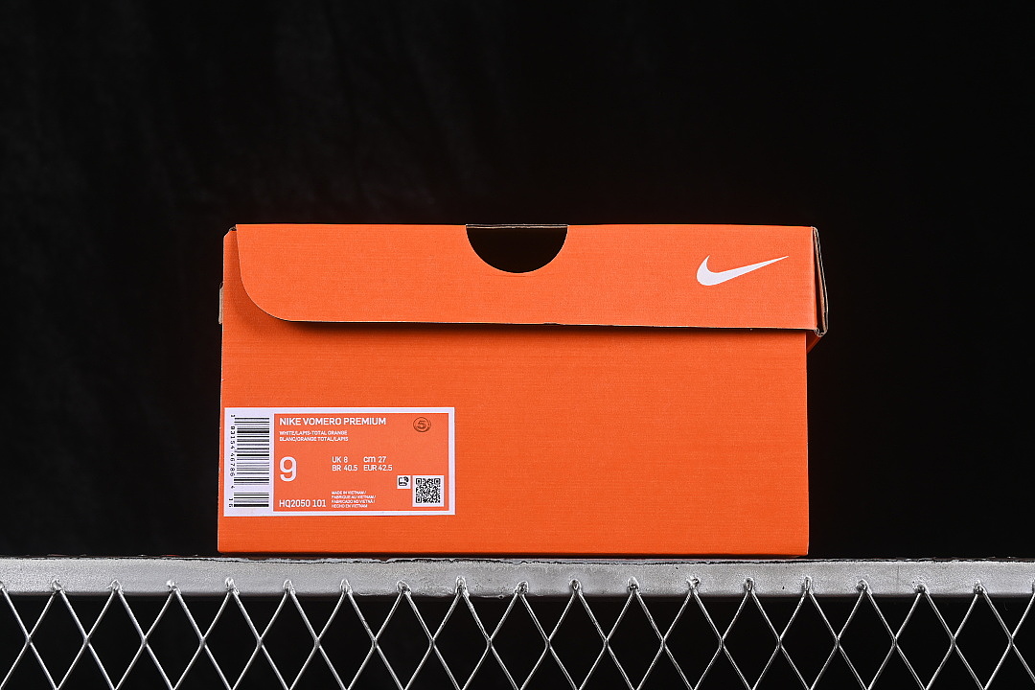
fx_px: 2156
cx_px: 518
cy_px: 345
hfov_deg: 27.0
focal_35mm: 75
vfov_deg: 18.2
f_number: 8
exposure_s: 1/80
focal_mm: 50
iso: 160
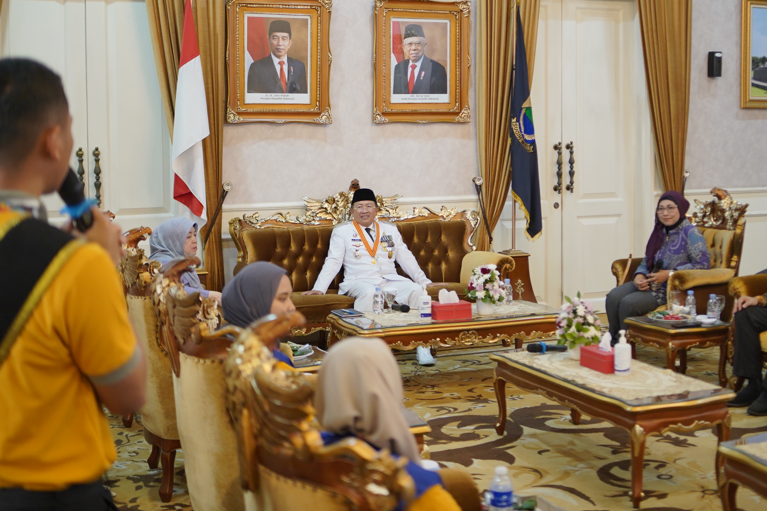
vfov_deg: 27.9
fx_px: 1023
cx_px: 416
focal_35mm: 48
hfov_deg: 41.1
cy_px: 170
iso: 1000
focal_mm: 35
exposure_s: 1/60
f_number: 1.8
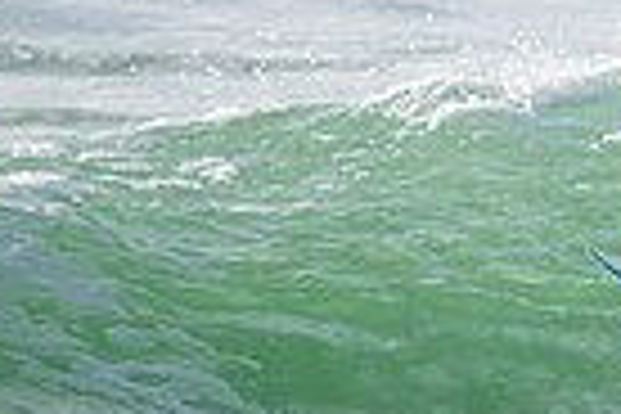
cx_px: 1274
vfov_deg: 0.4
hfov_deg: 0.6
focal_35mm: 3363
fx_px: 58007
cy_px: 308
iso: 1250
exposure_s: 1/2000
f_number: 11
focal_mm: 800
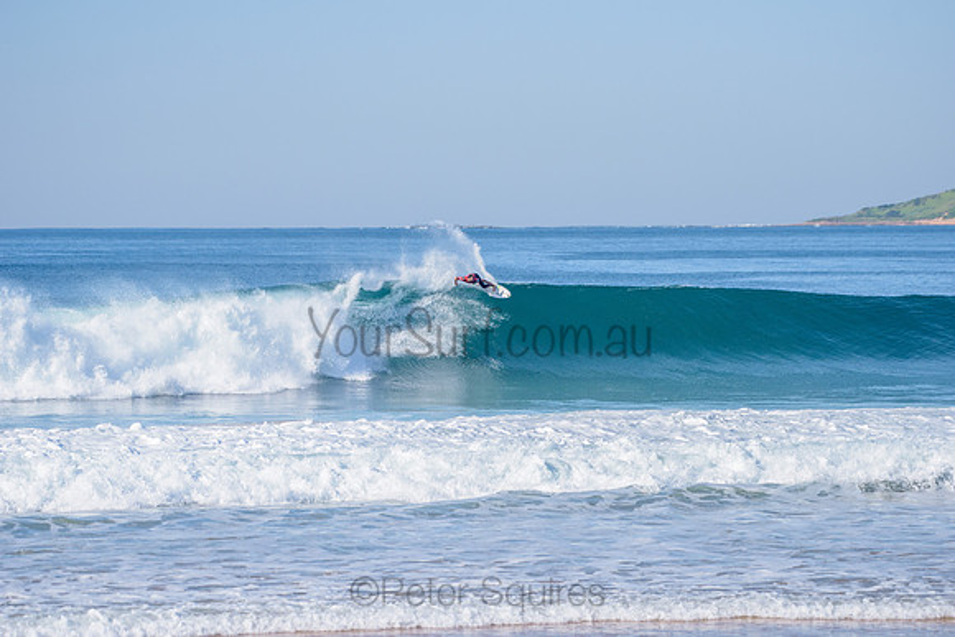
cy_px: 318
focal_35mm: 200
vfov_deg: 6.9
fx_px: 5307
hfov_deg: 10.3
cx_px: 478
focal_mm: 200
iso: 250
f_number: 5.6
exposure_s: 1/2500
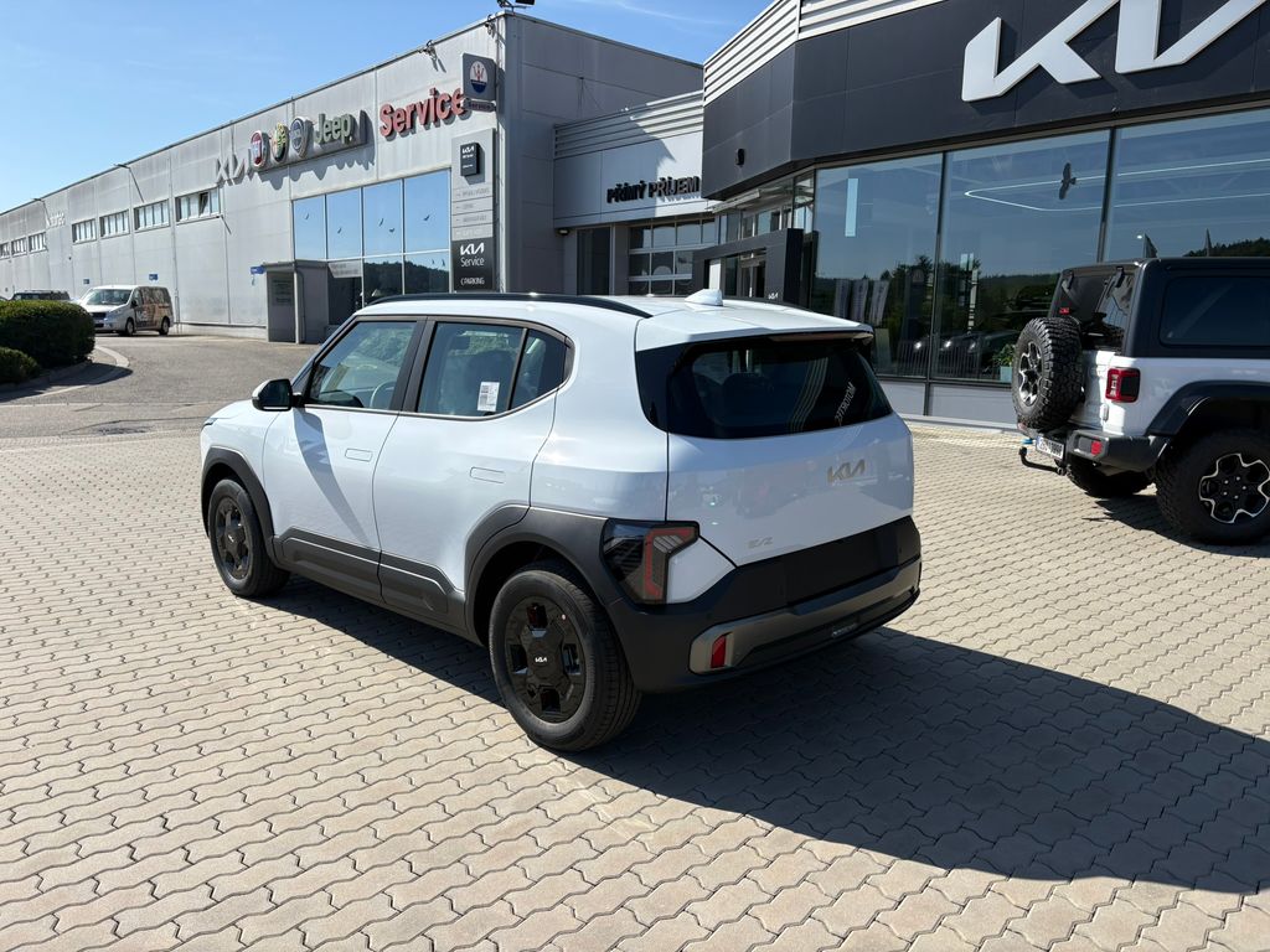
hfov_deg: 67.3
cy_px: 476
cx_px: 635
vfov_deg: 53.1
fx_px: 954
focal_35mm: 26
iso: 50
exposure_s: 1/3623
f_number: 1.6
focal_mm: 5.96
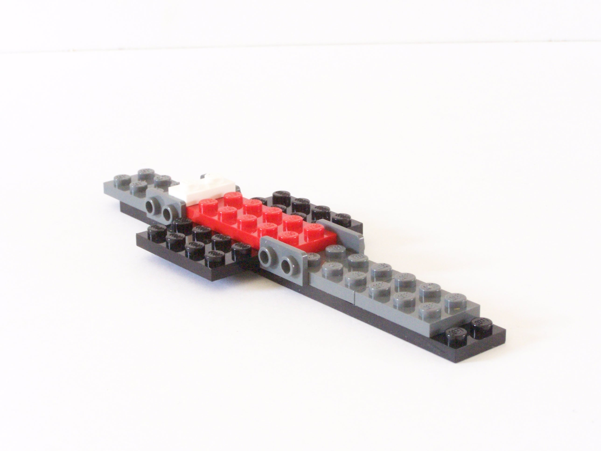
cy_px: 226
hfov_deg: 23.8
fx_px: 1424
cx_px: 300
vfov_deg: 18.0
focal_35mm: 82
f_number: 8
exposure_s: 1/10
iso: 400
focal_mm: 13.7
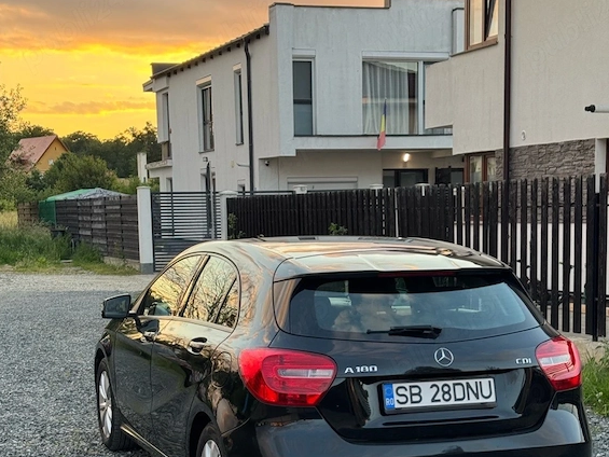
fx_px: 1197
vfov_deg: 21.3
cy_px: 377
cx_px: 302
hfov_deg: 28.6
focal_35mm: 68
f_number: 1.78
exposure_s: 1/152
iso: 64
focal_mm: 6.76
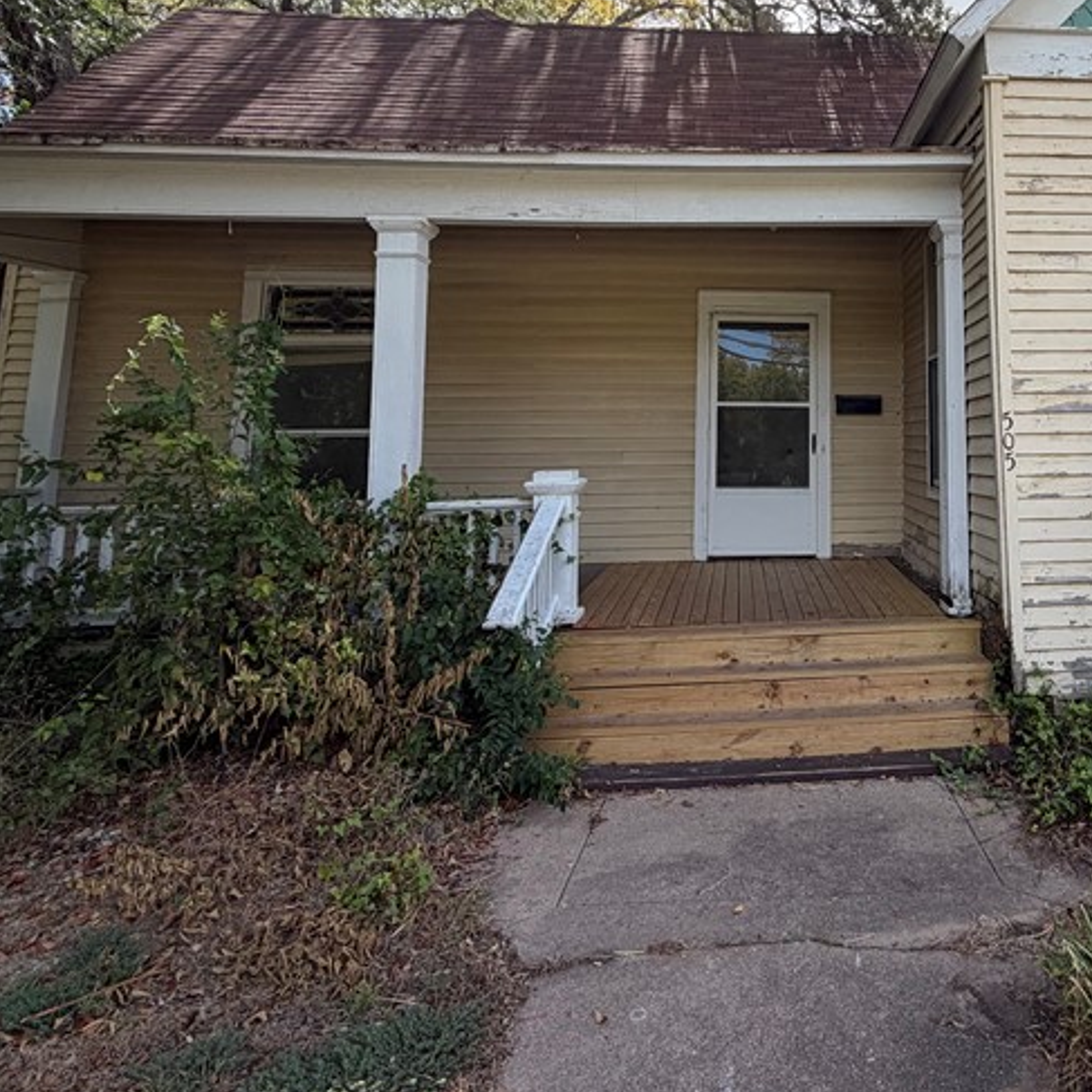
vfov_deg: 58.8
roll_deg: +0.2
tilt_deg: +8.2
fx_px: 928
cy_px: 323
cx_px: 857
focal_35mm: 26
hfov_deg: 56.9
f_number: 2.2
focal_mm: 2.22
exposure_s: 1/502
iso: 40
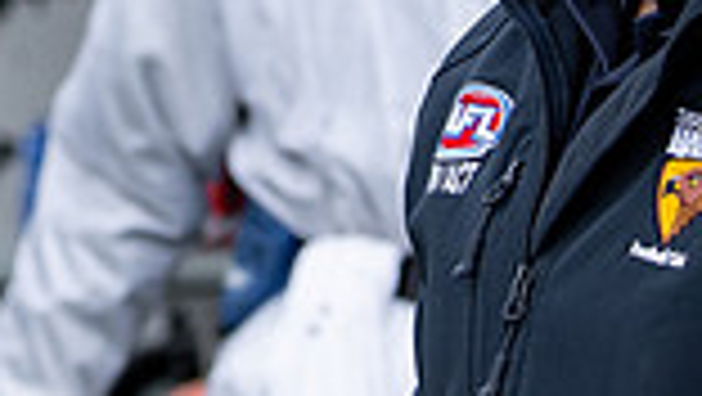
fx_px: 10971
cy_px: -262
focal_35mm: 589
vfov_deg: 2.1
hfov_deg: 3.7
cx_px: -2
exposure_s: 1/1000
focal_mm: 70
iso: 320
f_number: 4
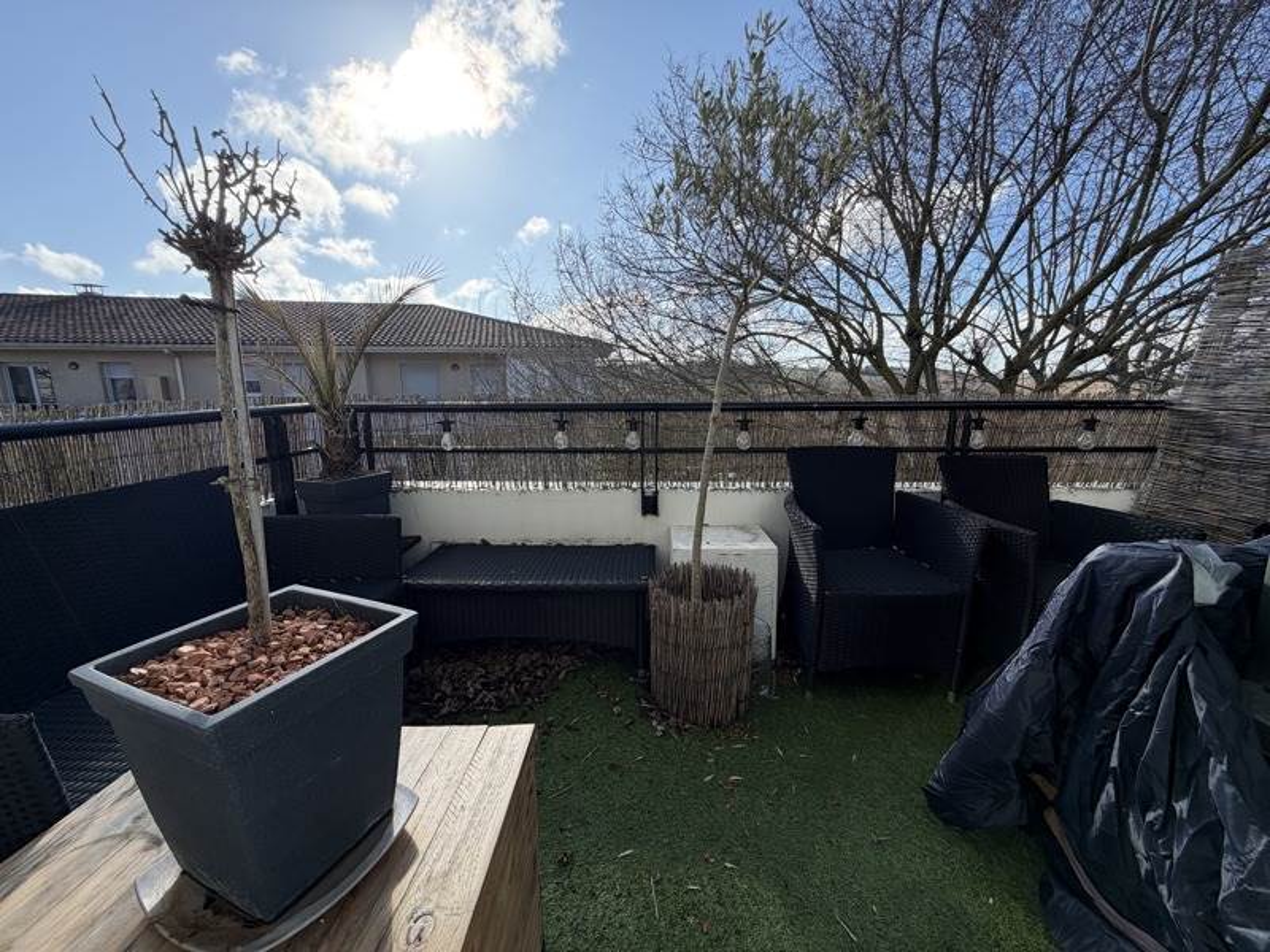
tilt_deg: -9.9
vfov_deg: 85.7
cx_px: 635
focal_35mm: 14
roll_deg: +0.6
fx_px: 514
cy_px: 476
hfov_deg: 102.1
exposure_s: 1/701
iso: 40
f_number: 2.2
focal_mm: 2.22
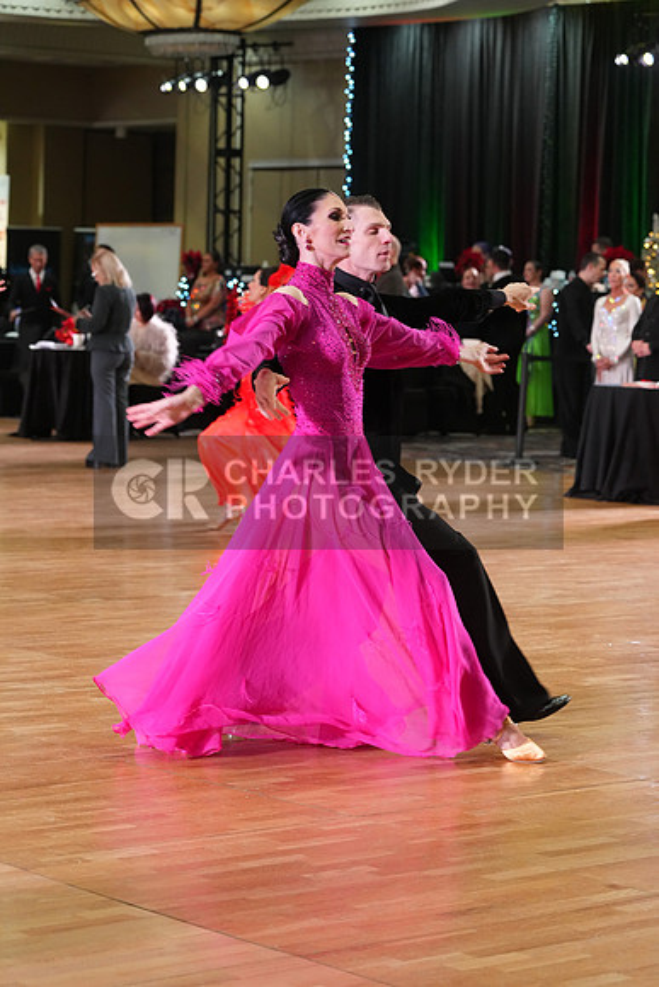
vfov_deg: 21.0
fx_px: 2662
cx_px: 330
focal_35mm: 97
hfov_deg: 14.1
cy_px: 494
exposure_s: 1/200
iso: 3200
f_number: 5
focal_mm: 97
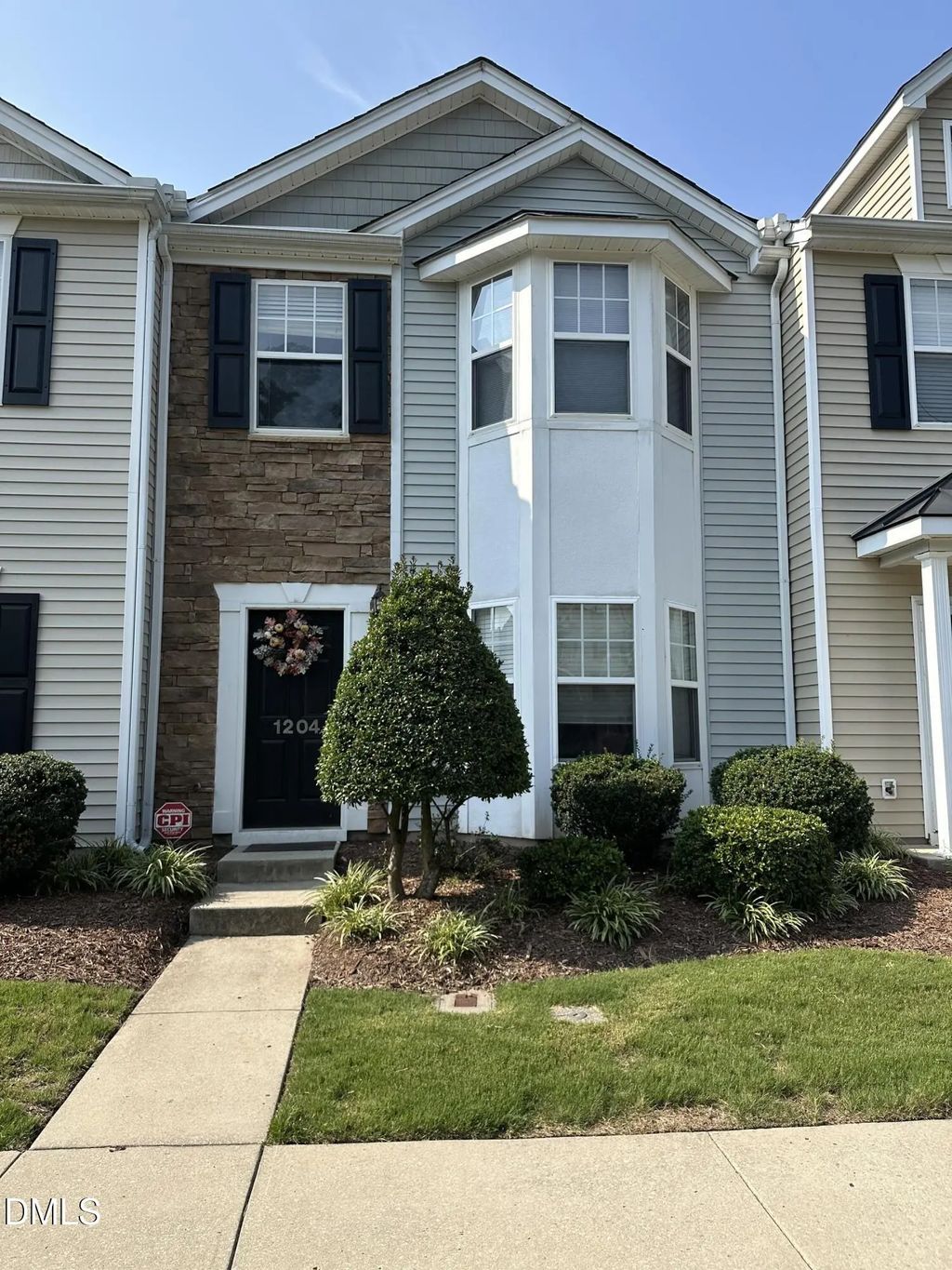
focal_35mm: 24
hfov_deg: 56.8
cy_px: 635
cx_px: 476
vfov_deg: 71.6
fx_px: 880
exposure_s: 1/2882
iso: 80
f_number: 1.78
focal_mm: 6.86
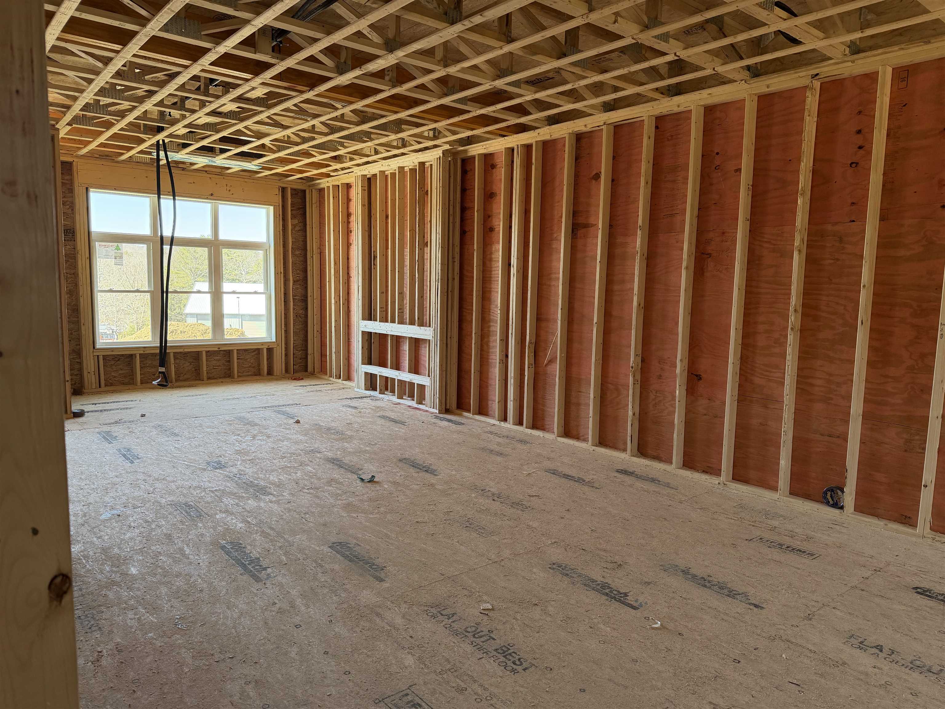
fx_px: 655
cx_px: 472
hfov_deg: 71.6
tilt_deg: -7.3
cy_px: 354
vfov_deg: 56.8
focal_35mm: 24
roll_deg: -1.8
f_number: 1.78
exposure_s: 1/163
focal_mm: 6.76
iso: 200
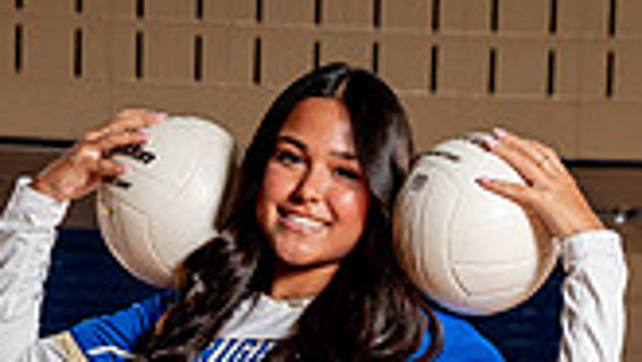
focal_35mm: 177
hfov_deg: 12.2
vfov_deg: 6.6
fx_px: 3015
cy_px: 825
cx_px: 280
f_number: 5.6
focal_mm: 62
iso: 200
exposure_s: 1/250
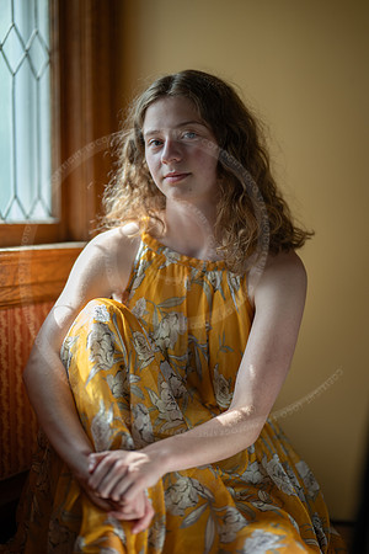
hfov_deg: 16.1
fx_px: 1307
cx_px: 184
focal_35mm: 85
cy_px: 277
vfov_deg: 23.9
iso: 160
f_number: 1.2
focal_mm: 85
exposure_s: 1/500
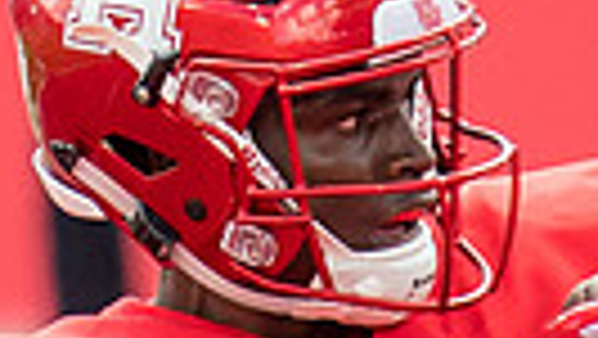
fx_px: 46678
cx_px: 252
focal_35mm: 2942
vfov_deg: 0.4
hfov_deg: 0.7
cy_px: -354
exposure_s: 1/1250
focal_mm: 200
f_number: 4
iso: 500
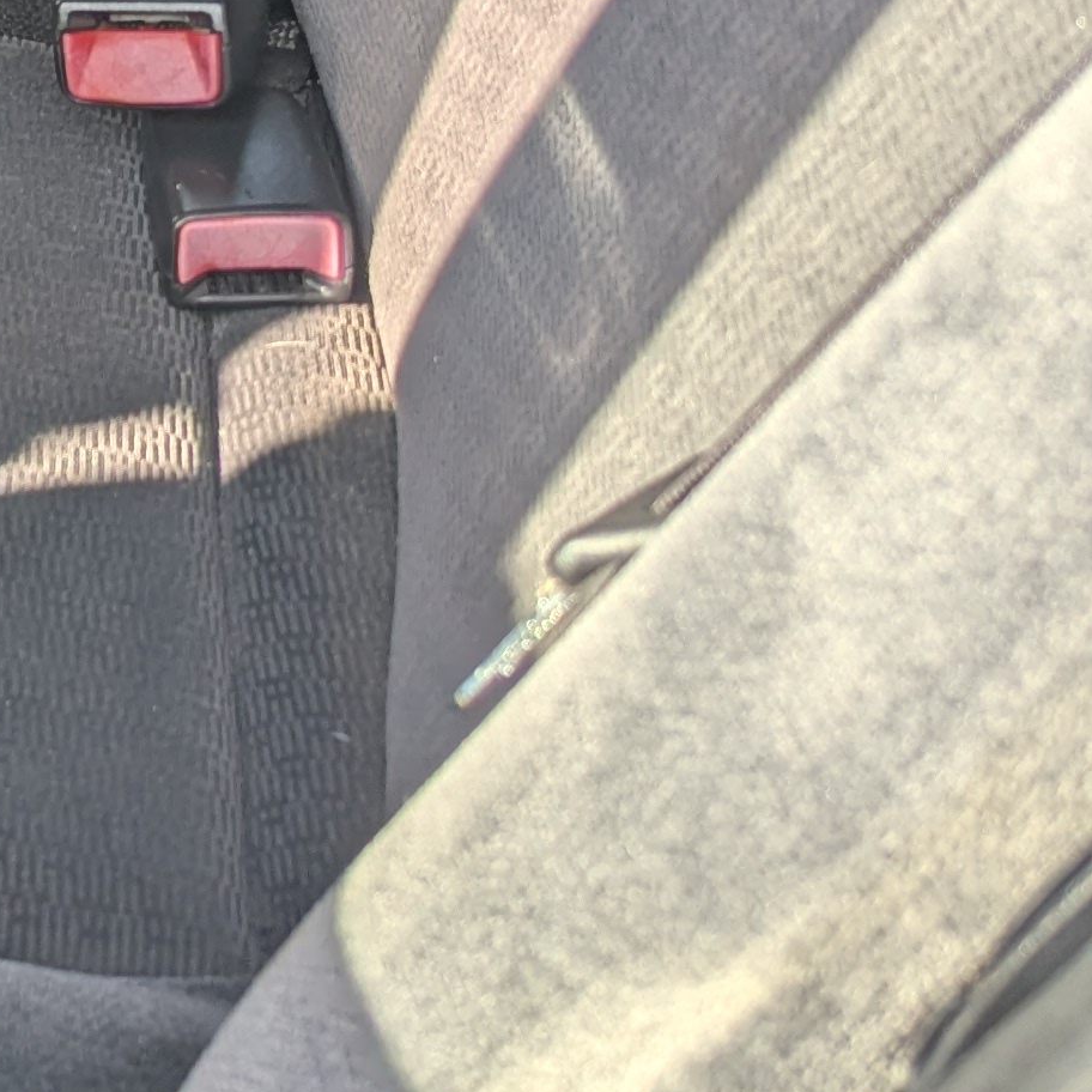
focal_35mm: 95
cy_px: -398
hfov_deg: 16.1
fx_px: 3391
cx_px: -745
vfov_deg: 17.0
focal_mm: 6.81
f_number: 1.85
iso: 47
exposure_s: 1/497
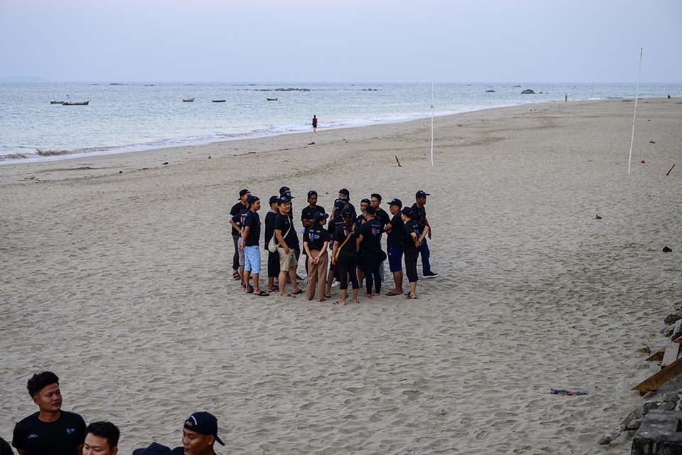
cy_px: 228
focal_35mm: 70
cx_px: 341
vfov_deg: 19.5
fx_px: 1326
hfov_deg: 28.8
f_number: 5
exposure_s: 1/200
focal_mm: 70
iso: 640
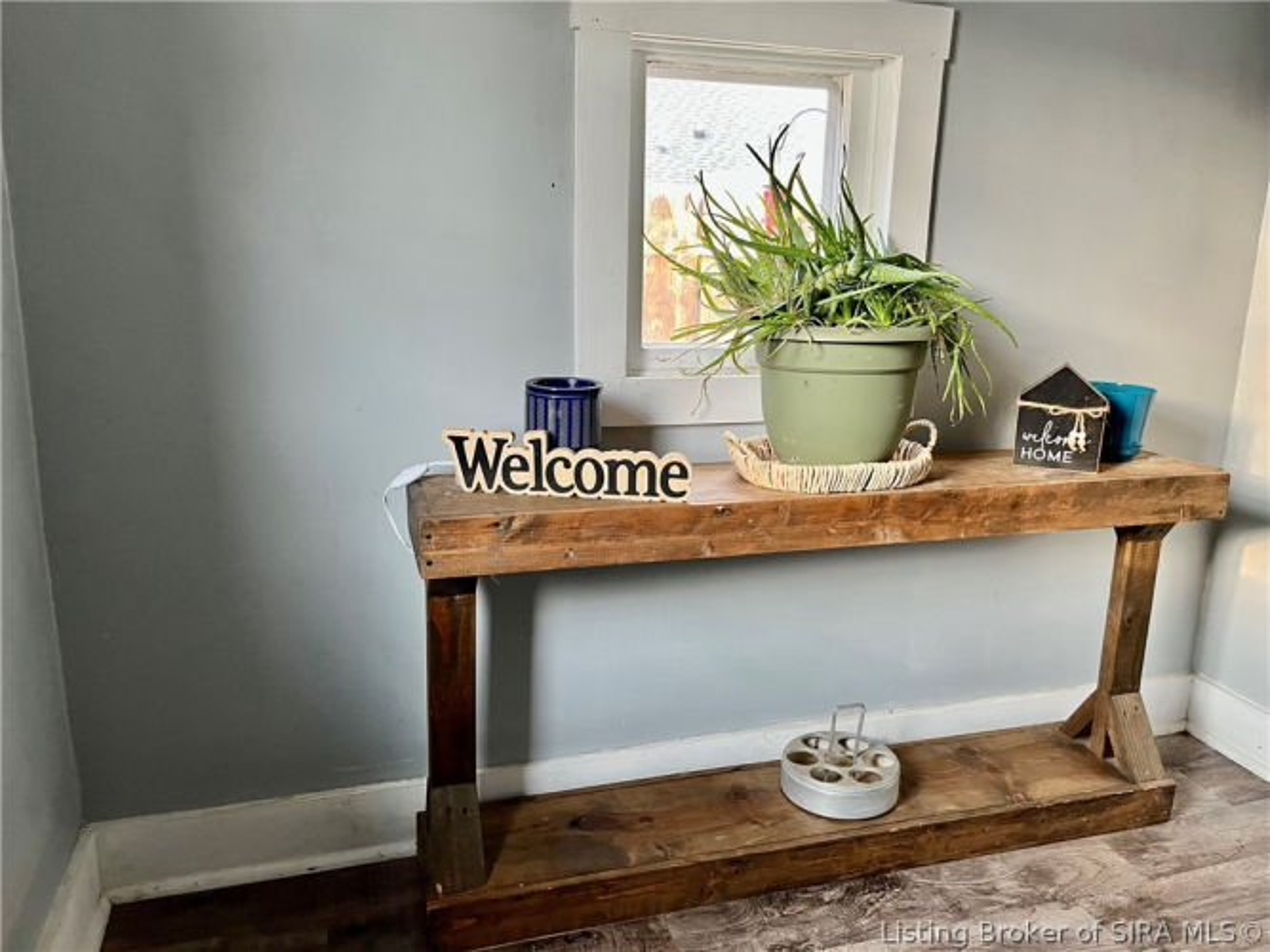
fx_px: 954
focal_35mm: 26
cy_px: 476
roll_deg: -1.8
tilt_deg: -14.2
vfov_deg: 53.0
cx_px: 635
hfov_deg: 67.3
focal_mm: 5.1
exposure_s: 1/60
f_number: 1.6
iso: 100
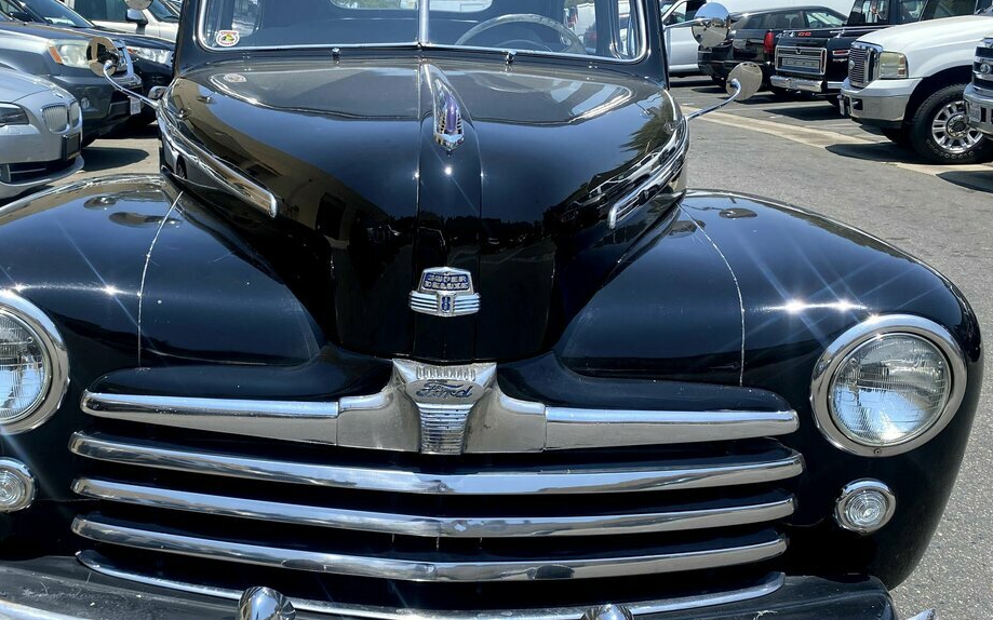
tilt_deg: -20.5
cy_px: 343
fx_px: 974
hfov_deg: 53.7
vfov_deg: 35.3
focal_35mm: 36
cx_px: 404
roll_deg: +0.5
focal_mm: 4.25
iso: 32
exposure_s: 1/1838
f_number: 1.8
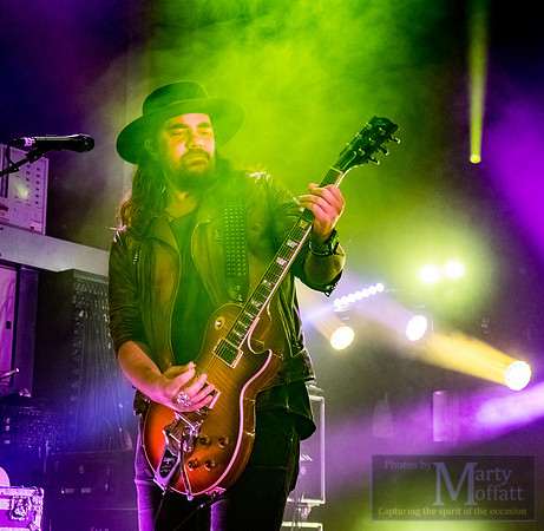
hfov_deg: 26.6
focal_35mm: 65
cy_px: 233
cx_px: 248
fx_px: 1149
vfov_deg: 26.0
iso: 1600
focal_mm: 25
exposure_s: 1/160
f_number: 4
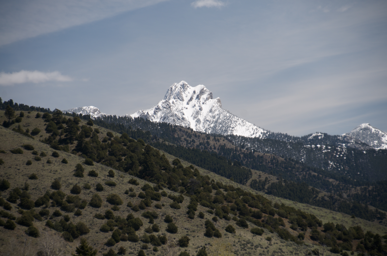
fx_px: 2253
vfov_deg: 6.5
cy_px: 128
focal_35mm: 210
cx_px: 194
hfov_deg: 9.8
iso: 100
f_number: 6
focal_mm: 140
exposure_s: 1/200
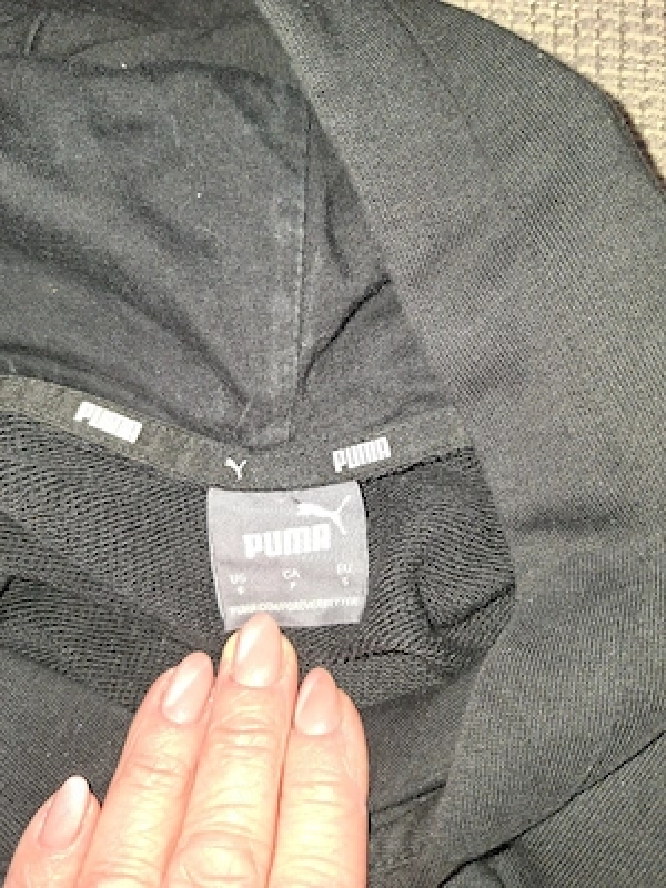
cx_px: 333
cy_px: 444
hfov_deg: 58.9
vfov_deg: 73.9
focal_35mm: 23
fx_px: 590
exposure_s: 1/100
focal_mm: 5.54
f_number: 1.8
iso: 100
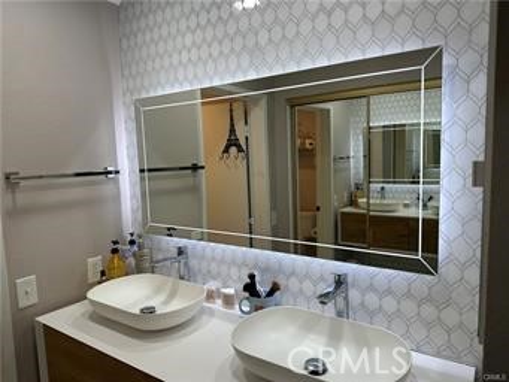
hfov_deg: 71.6
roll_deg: +1.8
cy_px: 191
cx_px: 254
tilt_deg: -4.6
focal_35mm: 24
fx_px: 353
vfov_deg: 56.8
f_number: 1.78
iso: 64
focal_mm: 6.86
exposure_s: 1/120
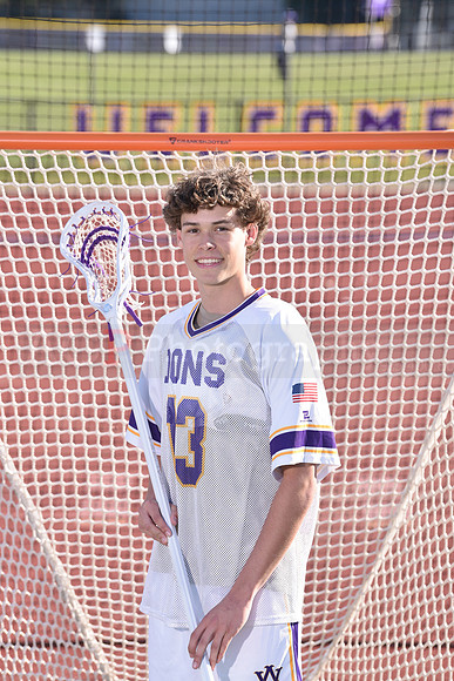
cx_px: 227
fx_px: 3119
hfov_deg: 8.3
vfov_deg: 12.4
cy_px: 340
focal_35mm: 165
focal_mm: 165
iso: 125
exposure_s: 1/250
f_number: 5.6
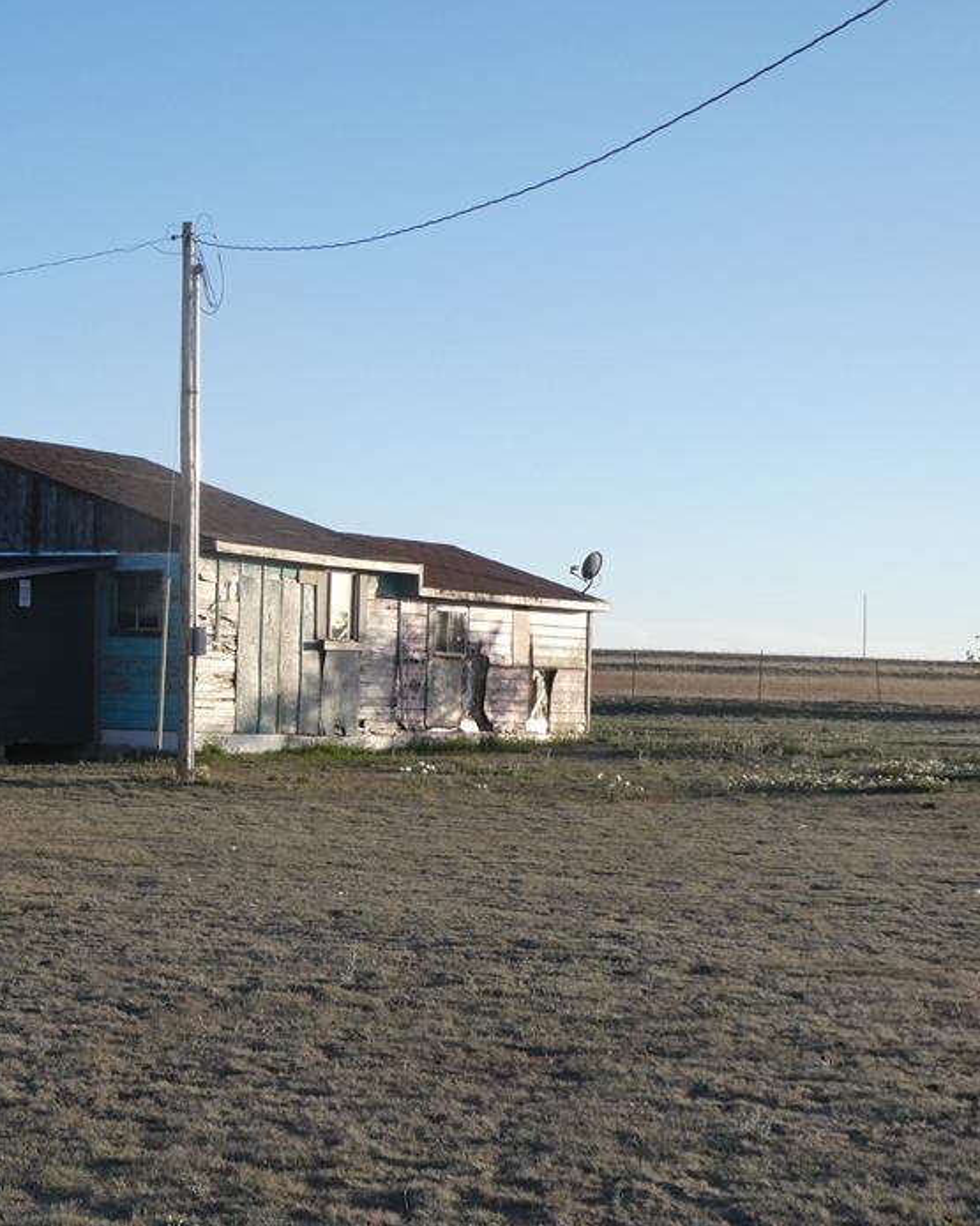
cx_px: 134
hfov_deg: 20.9
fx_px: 2611
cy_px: 646
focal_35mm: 72
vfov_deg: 26.4
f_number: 4.1
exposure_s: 1/320
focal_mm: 9
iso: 80
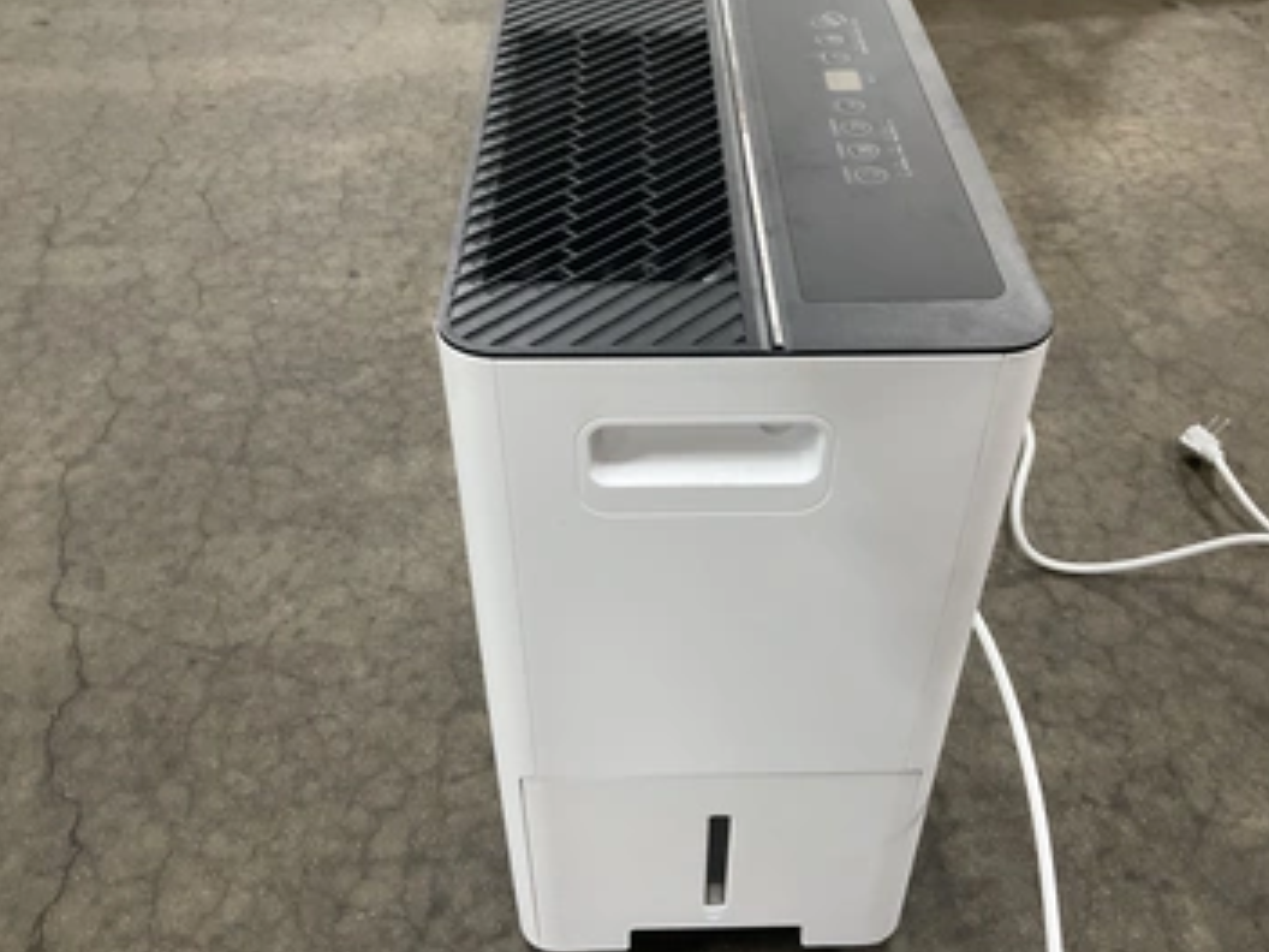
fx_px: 1210
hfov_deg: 55.3
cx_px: 681
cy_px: 436
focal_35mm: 33
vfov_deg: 42.9
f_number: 1.8
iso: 250
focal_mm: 3
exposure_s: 1/60
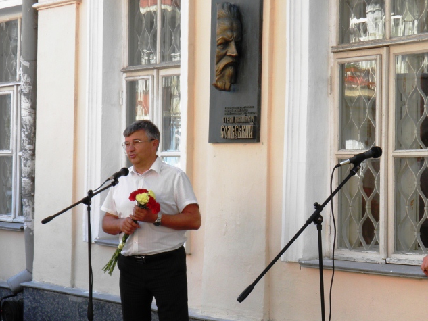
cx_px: 218
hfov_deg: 22.0
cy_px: 224
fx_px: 1101
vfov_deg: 16.5
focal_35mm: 89
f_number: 4.6
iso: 50
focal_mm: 10
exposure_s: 1/60
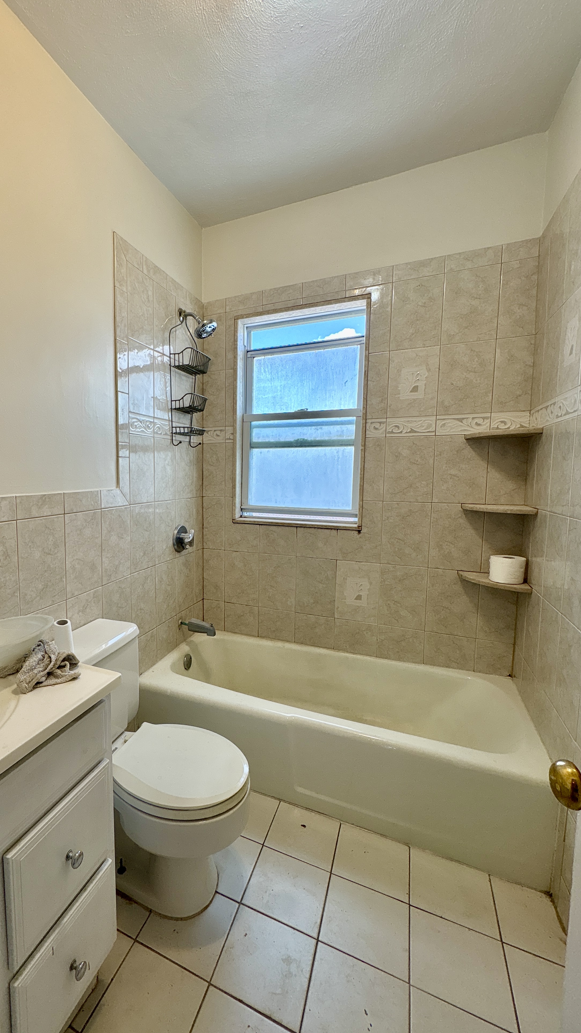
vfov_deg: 99.4
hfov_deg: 65.0
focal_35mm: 16
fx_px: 438
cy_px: 515
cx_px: 187
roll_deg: -0.4
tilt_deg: -5.0
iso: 64
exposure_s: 1/130
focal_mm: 2.22
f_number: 2.2
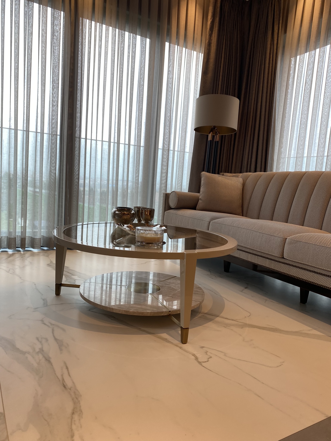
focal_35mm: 26
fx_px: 331
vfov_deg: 67.3
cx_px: 166
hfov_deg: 53.1
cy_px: 220
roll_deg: -3.9
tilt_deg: -6.3
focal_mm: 4.25
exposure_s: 1/100
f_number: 1.8
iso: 40
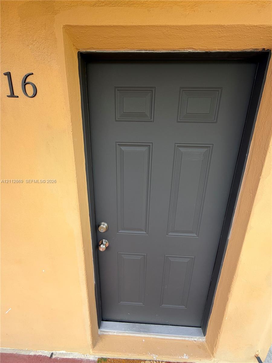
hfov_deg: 85.7
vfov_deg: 102.1
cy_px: 182
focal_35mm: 14
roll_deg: -2.3
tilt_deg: -15.5
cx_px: 136
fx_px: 147
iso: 40
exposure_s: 1/212
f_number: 2.2
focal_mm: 2.22
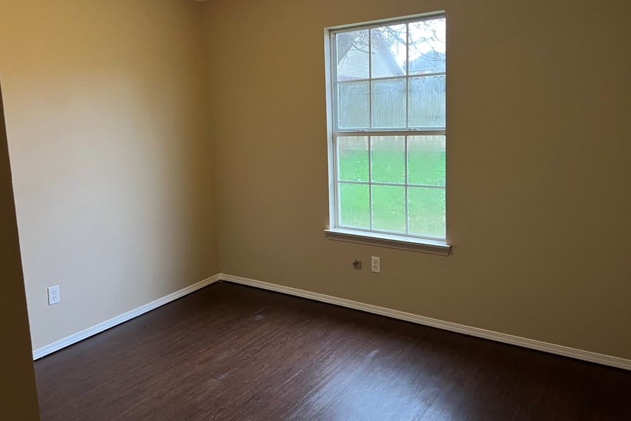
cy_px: 185
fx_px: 491
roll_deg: +2.4
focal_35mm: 28
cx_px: 314
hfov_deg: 65.5
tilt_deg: -8.2
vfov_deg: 46.3
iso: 400
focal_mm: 5.7
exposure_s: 1/60
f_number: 1.5
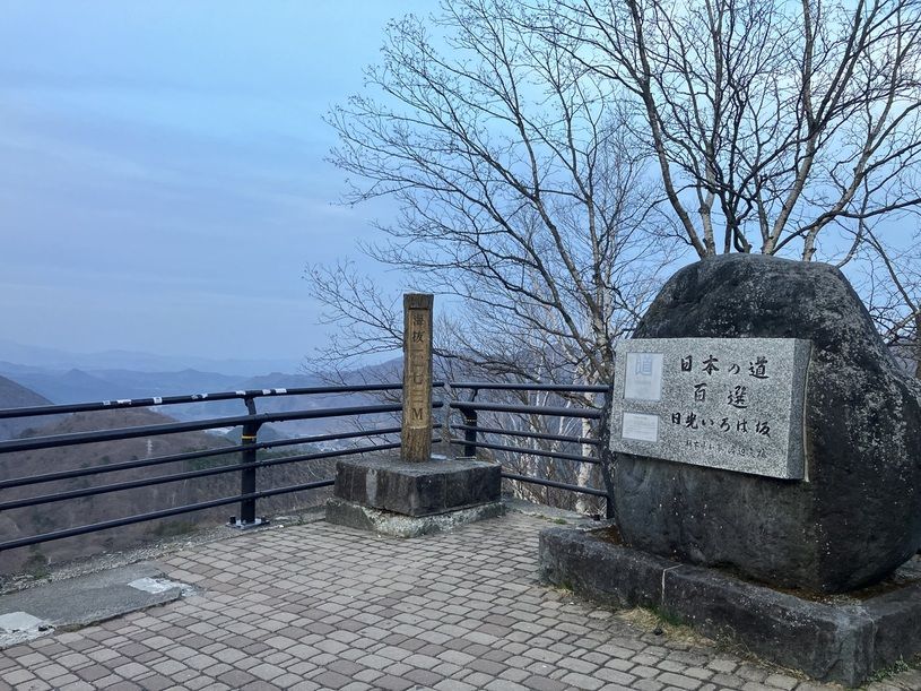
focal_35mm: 28
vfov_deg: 49.7
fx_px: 745
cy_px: 346
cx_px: 460
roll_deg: +0.2
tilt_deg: -0.5
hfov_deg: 63.5
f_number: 1.8
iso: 80
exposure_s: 1/121
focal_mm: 3.99
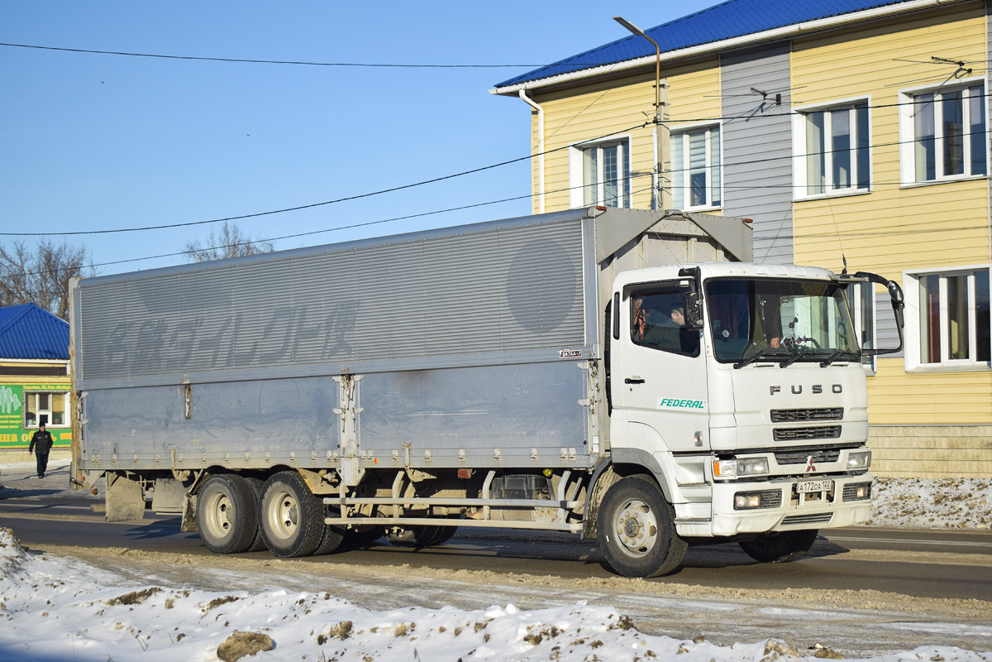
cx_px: 496
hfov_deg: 33.4
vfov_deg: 22.6
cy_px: 331
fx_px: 1653
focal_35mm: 60
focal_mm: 40
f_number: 6.3
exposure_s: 1/800
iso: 100
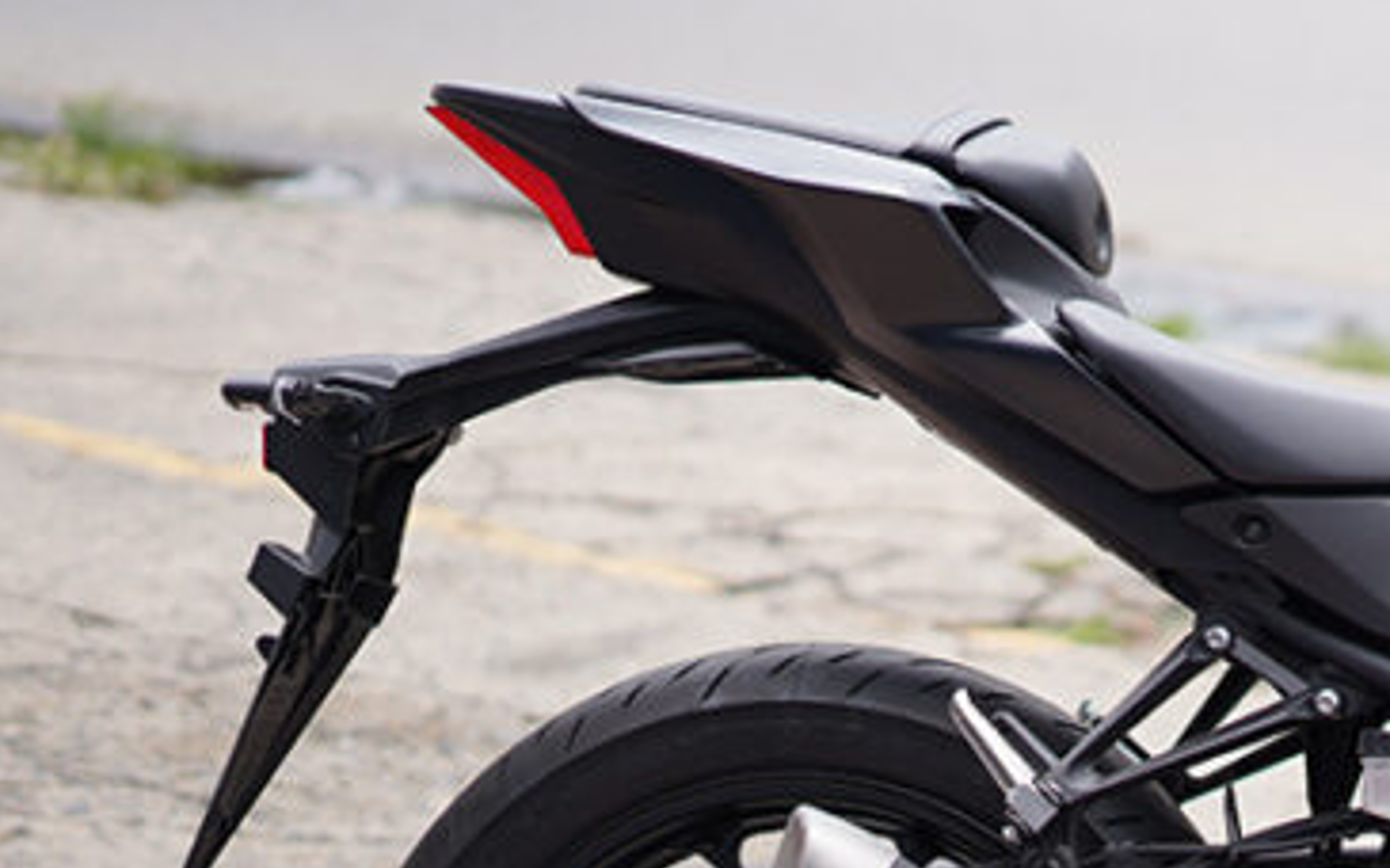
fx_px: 5416
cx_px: 1759
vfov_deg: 9.1
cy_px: 740
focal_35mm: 143
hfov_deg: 14.1
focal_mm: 50
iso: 100
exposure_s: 1/3200
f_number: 1.4
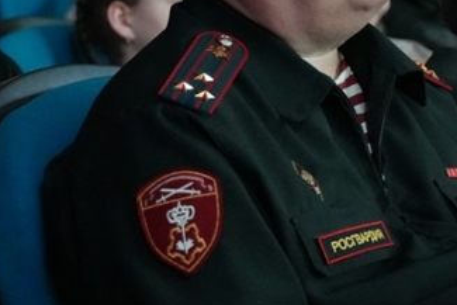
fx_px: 2415
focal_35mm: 190
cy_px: 55
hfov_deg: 10.8
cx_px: 401
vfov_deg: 7.2
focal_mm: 55
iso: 6400
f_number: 4
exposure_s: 1/30
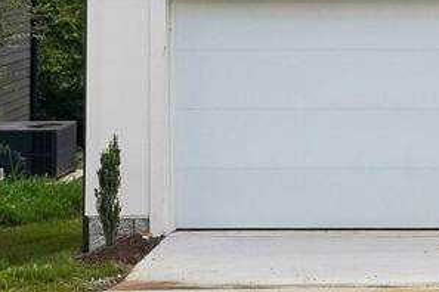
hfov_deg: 15.8
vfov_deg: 10.8
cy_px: -23
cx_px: 531
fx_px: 1524
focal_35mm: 125
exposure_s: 1/400
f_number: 11
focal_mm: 29
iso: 400
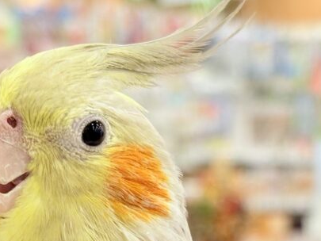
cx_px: 224
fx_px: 1428
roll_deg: +0.4
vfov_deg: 9.4
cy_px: 331
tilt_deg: -5.3
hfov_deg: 12.8
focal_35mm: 154
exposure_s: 1/100
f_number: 1.6
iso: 100
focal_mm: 5.96
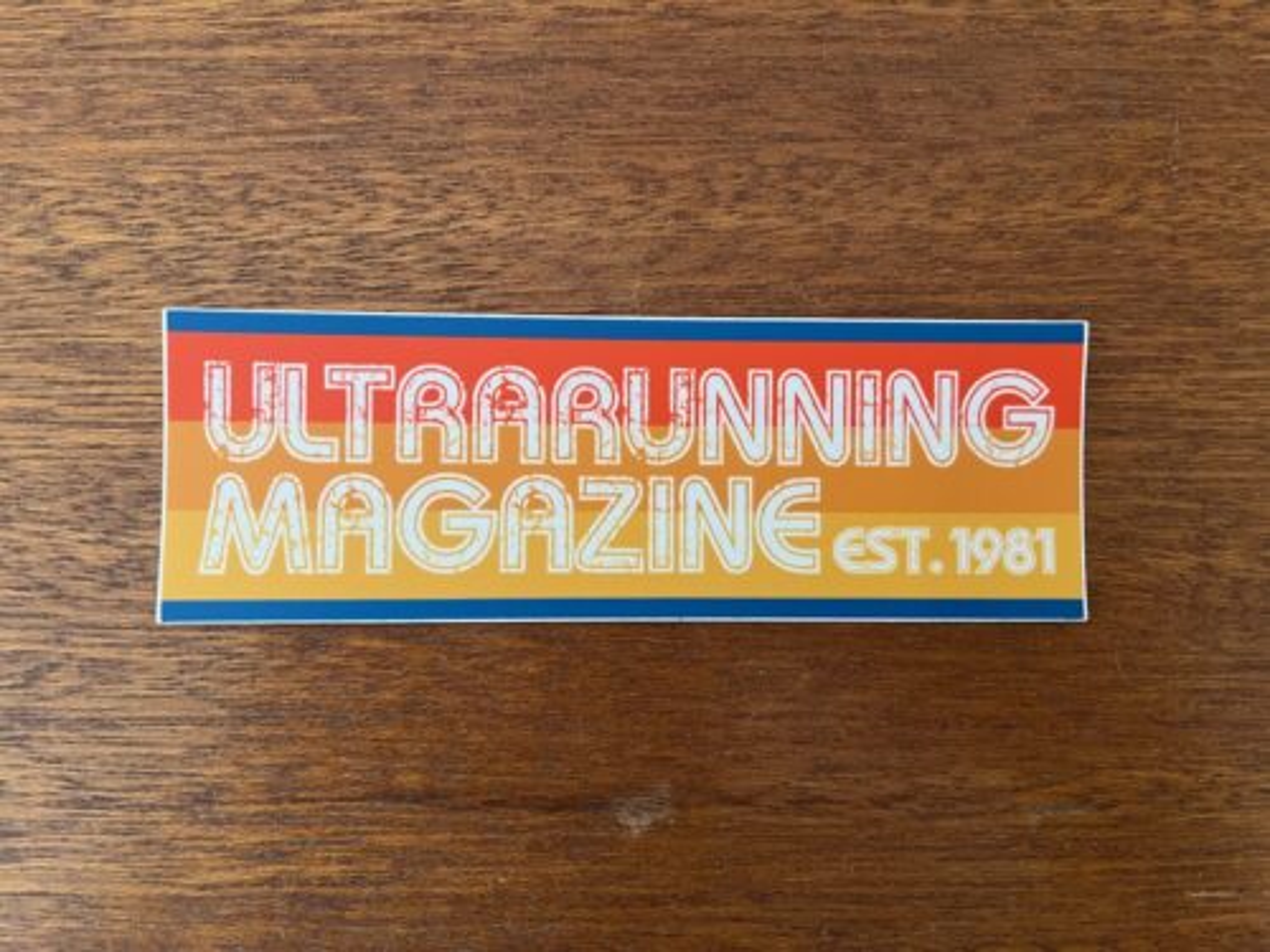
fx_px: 954
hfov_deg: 67.3
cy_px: 476
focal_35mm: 26
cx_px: 635
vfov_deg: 53.1
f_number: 1.6
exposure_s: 1/60
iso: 125
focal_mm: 5.1
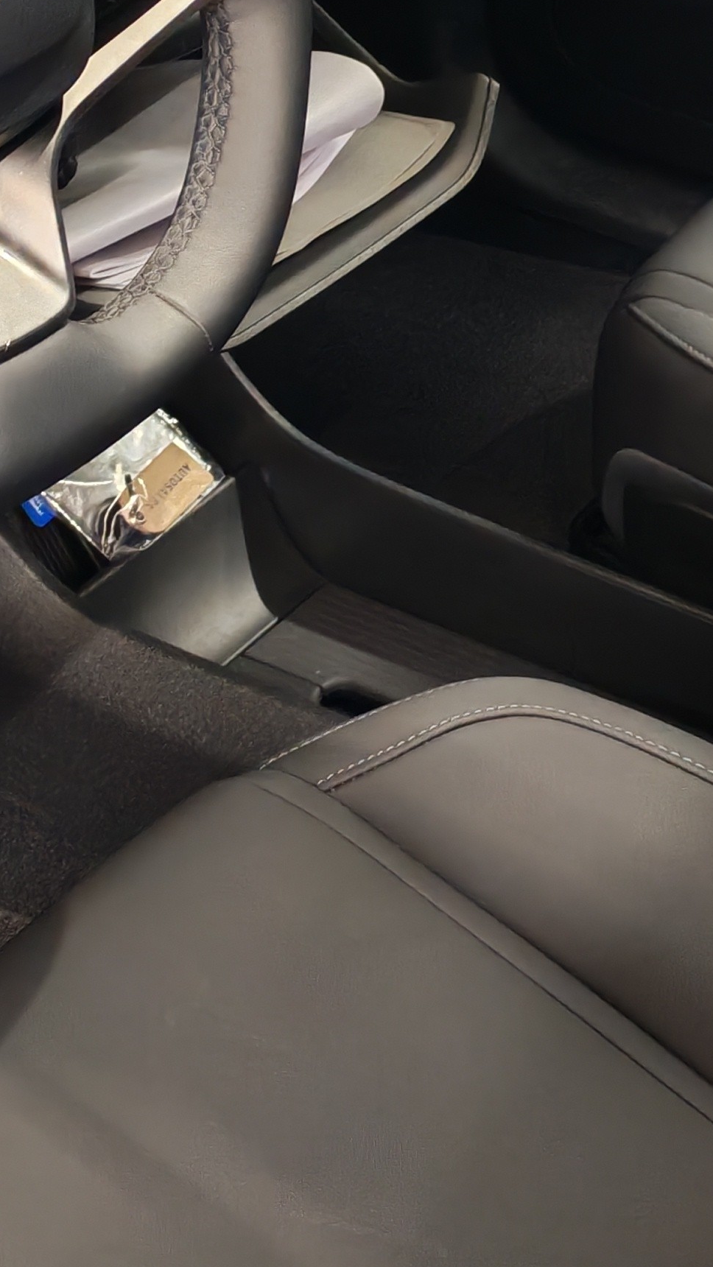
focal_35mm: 83
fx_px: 2789
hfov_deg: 14.6
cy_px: 182
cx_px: 259
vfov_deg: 25.0
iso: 2000
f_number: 1.9
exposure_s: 1/50
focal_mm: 6.12
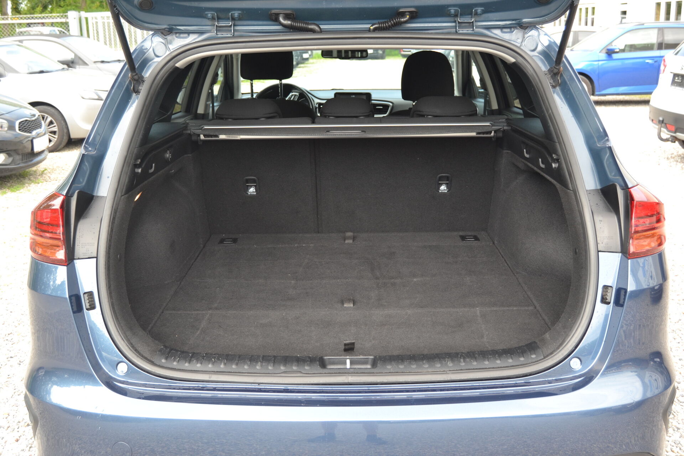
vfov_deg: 34.2
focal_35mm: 39
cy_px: 228
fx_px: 741
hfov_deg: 49.6
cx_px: 342
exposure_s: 1/125
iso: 280
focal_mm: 26
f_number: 5.6
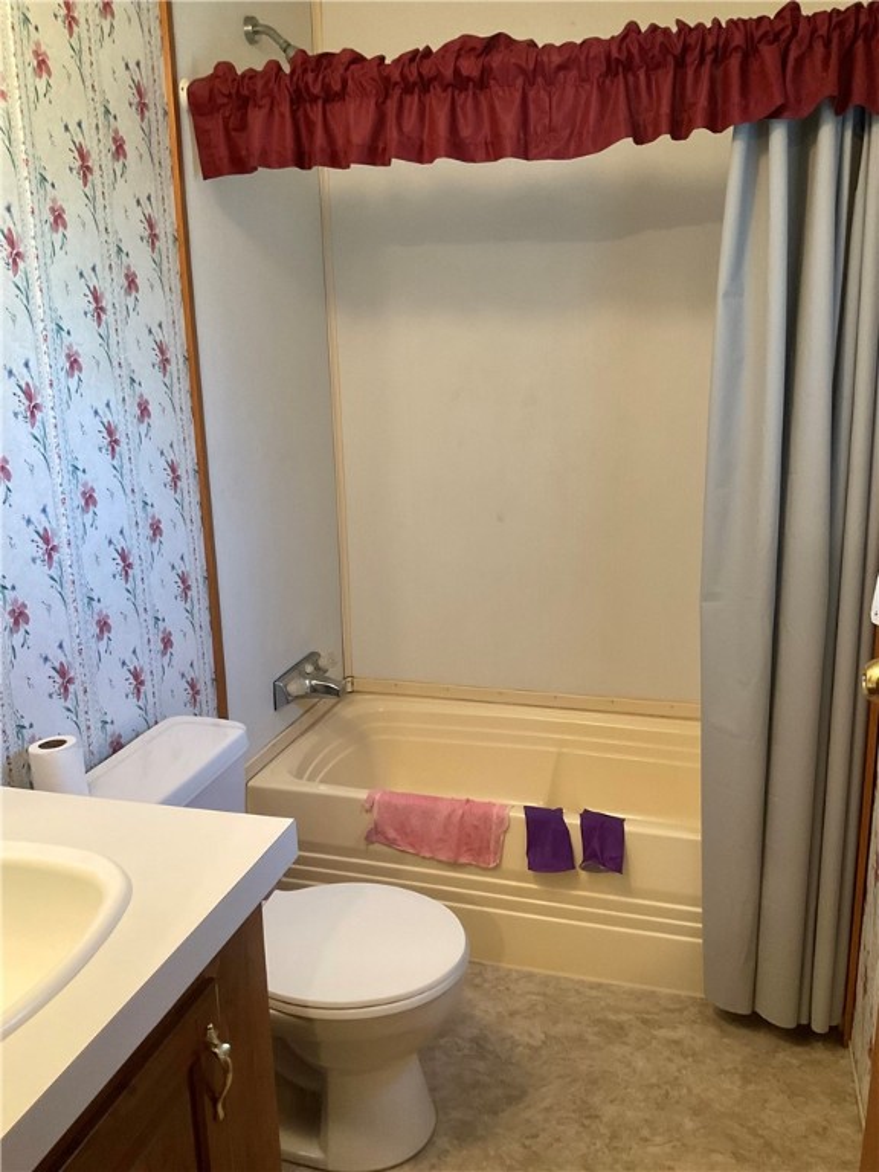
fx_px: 982
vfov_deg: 61.7
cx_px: 440
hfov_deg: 48.2
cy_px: 586
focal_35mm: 29
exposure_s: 1/40
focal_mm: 3
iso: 200
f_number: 1.8
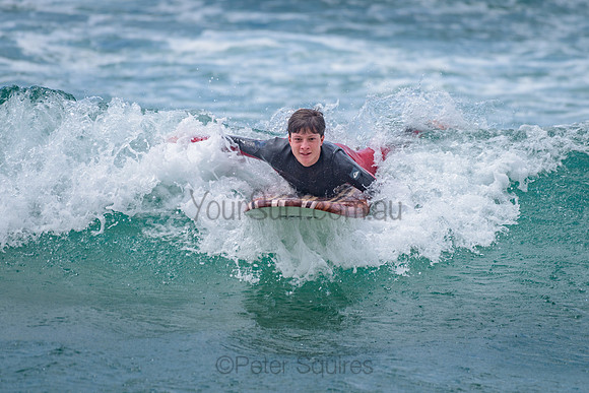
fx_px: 10030
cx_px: 300
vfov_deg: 2.2
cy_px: 153
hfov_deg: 3.4
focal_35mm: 613
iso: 180
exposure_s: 1/2000
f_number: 5.6
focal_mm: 500
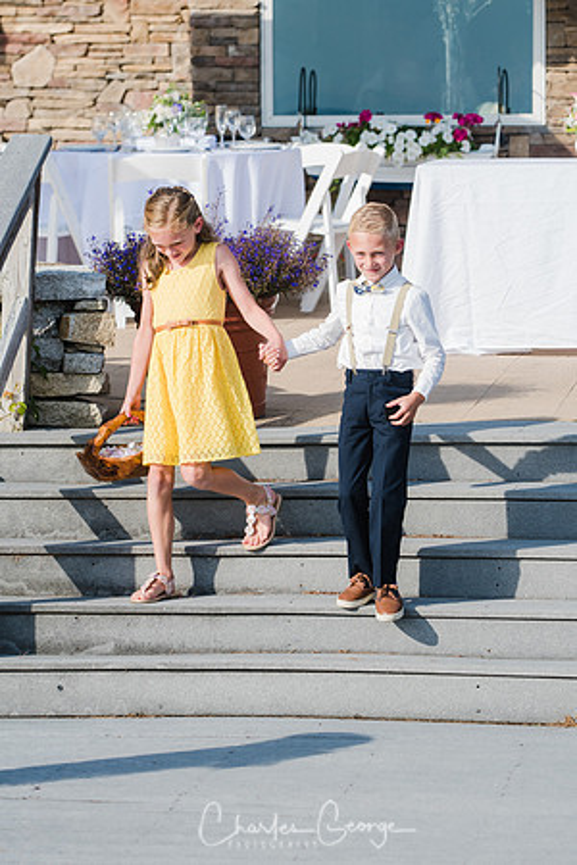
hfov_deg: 8.7
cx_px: 288
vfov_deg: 13.0
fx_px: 3786
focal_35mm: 158
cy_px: 432
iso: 200
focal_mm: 105
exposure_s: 1/1000
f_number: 4
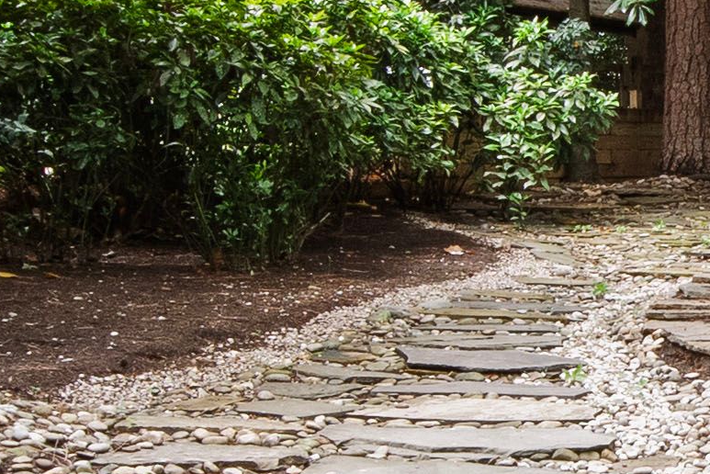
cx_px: 901
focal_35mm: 108
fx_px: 2131
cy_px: 292
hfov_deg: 17.8
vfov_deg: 12.7
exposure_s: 1/40
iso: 400
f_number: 8
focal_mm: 10
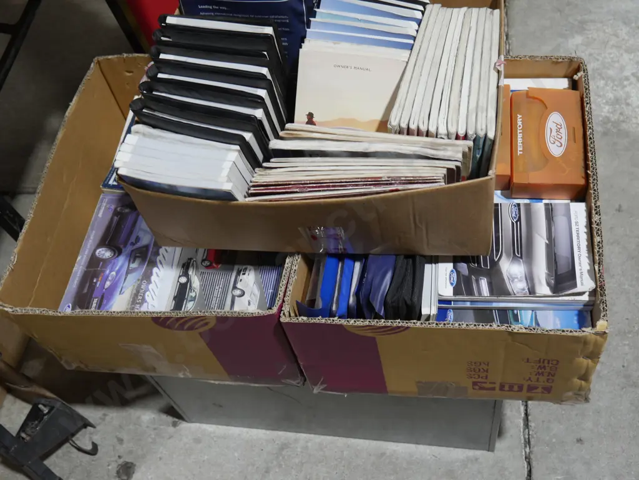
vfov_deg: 36.0
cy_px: 240
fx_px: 738
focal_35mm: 40
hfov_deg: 46.8
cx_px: 320
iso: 400
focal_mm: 20
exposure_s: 1/60
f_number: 4.4
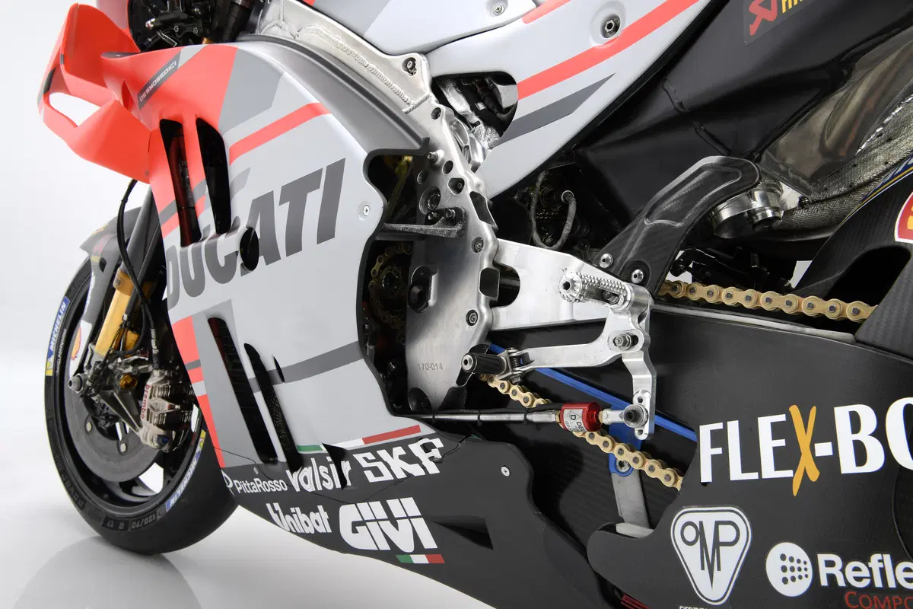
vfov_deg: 37.9
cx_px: 456
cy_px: 304
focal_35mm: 35
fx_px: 888
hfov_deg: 54.4
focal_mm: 35
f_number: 18
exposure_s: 1/200
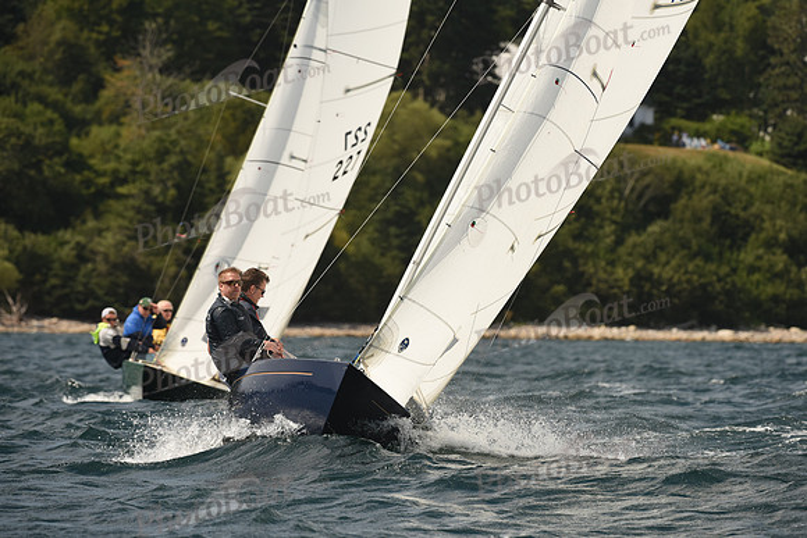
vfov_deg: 4.2
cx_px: 404
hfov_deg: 6.2
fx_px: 7399
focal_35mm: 330
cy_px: 269
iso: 250
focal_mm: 330
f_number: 6.3
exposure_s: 1/1000
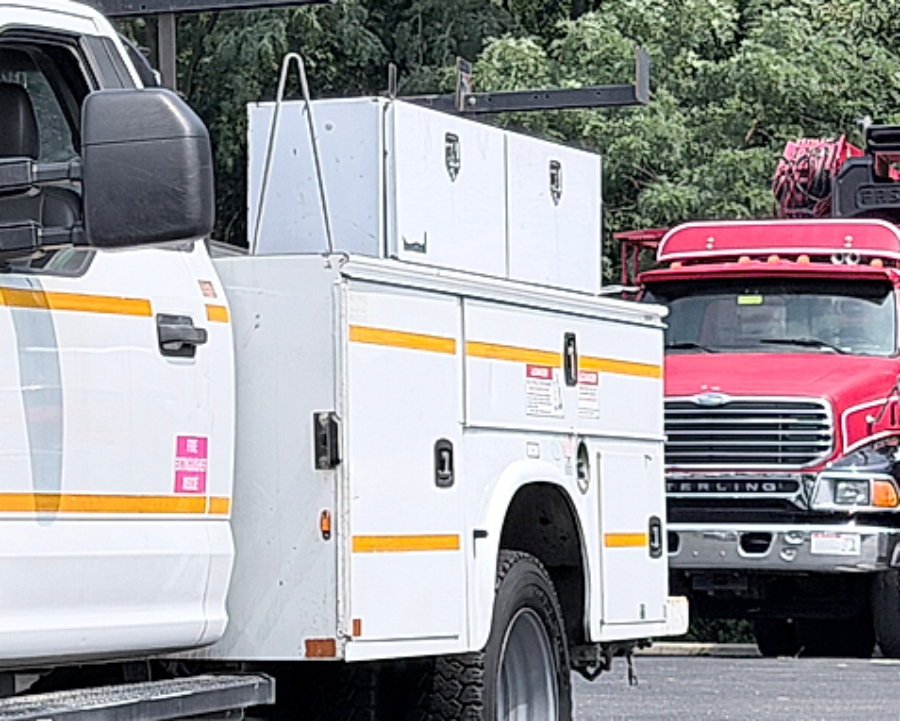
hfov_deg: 11.8
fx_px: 4184
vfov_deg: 9.8
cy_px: 332
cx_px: -379
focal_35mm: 157
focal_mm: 6.76
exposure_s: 1/3096
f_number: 1.78
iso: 80
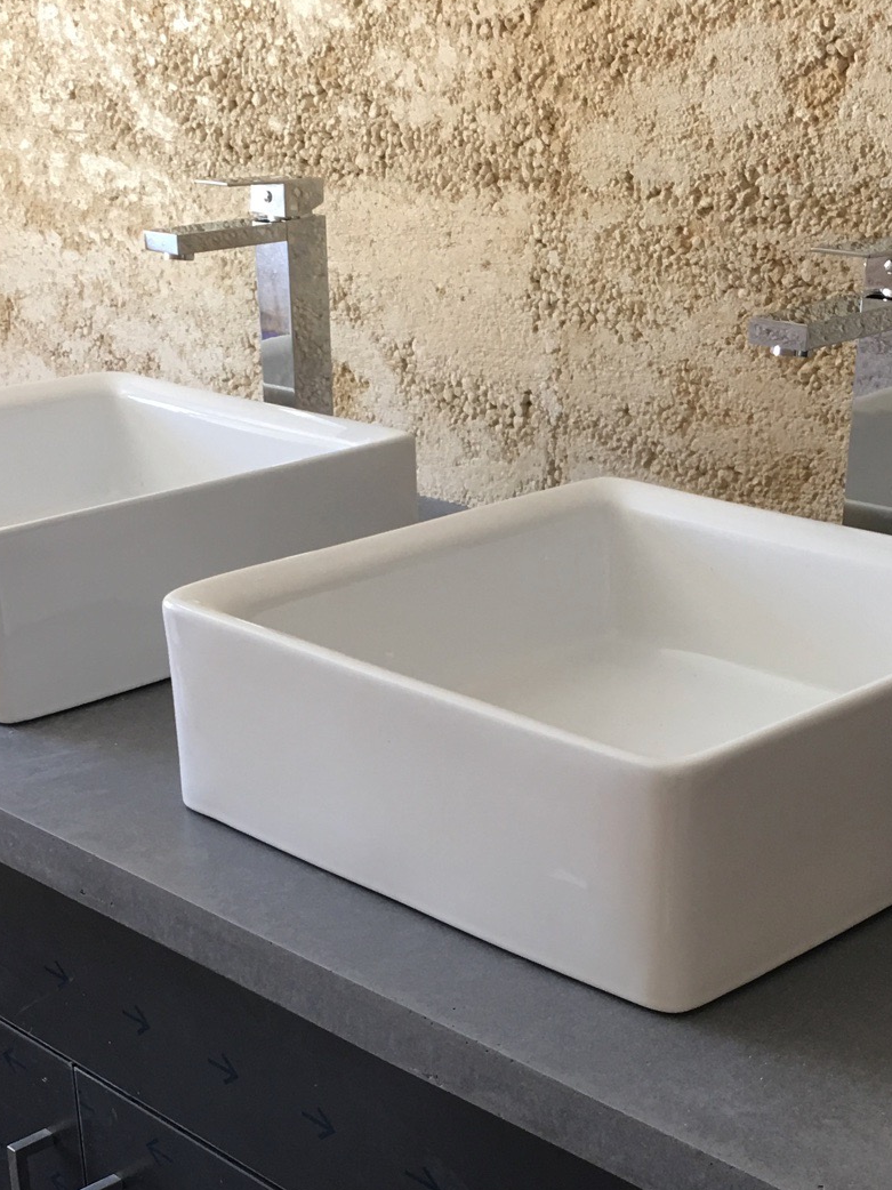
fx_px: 1959
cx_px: 410
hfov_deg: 25.6
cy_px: 922
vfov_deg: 33.0
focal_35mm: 57
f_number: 2.2
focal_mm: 4.15
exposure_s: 1/17
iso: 40
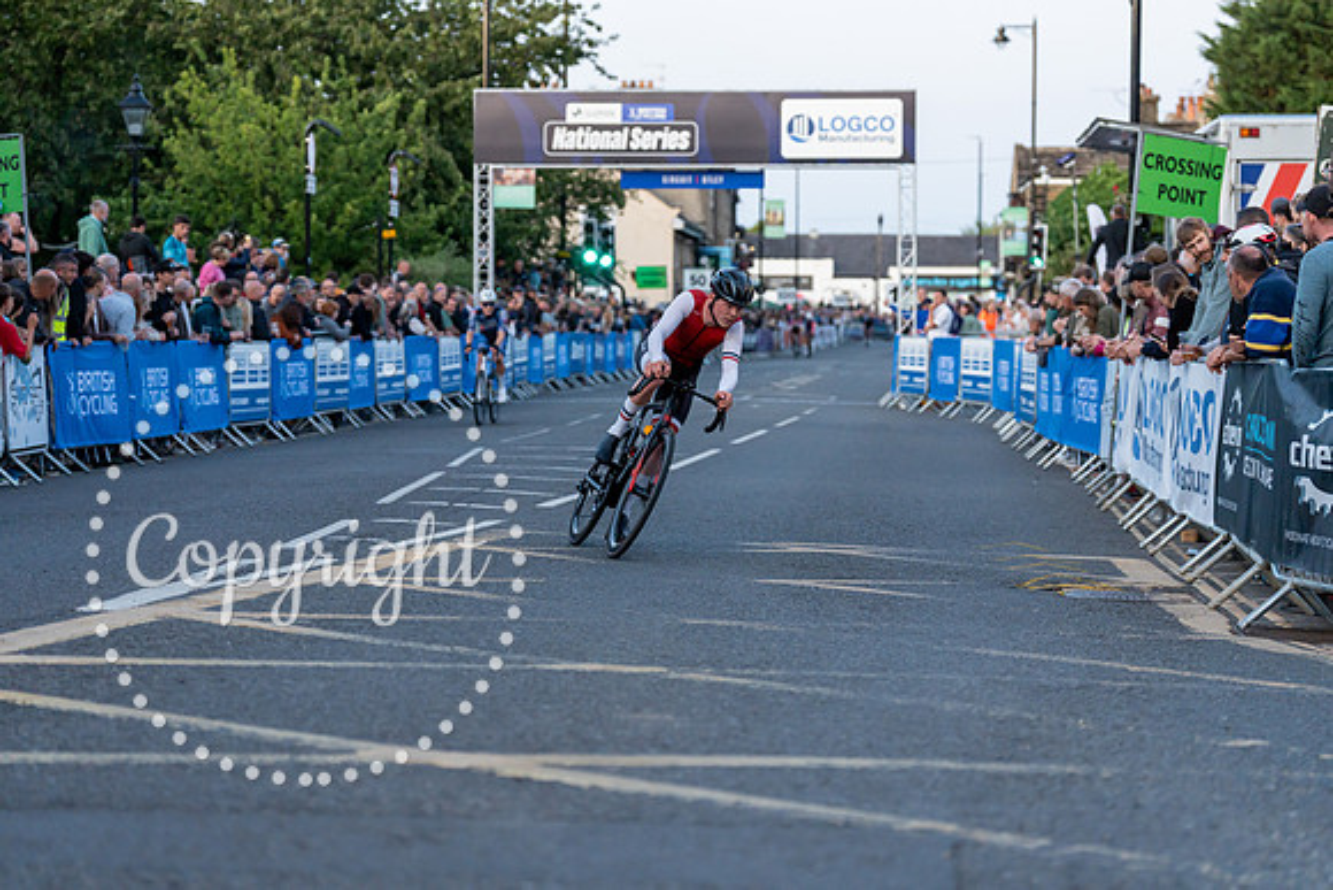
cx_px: 666
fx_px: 3185
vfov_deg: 15.9
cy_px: 445
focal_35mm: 86
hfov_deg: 23.6
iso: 1000
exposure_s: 1/640
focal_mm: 86
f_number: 3.2
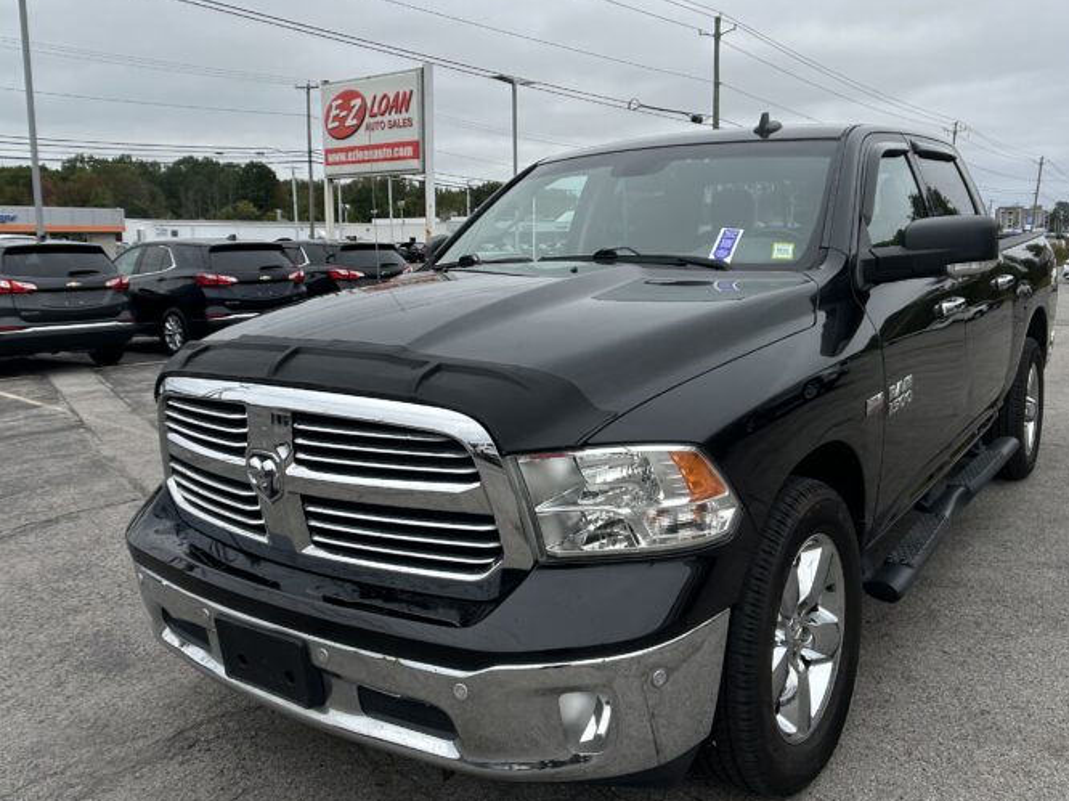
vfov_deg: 35.9
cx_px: 539
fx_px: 1235
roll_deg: +0.8
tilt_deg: -6.3
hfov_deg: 46.8
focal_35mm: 40
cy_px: 348
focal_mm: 5.7
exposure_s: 1/2208
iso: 50
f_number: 1.5
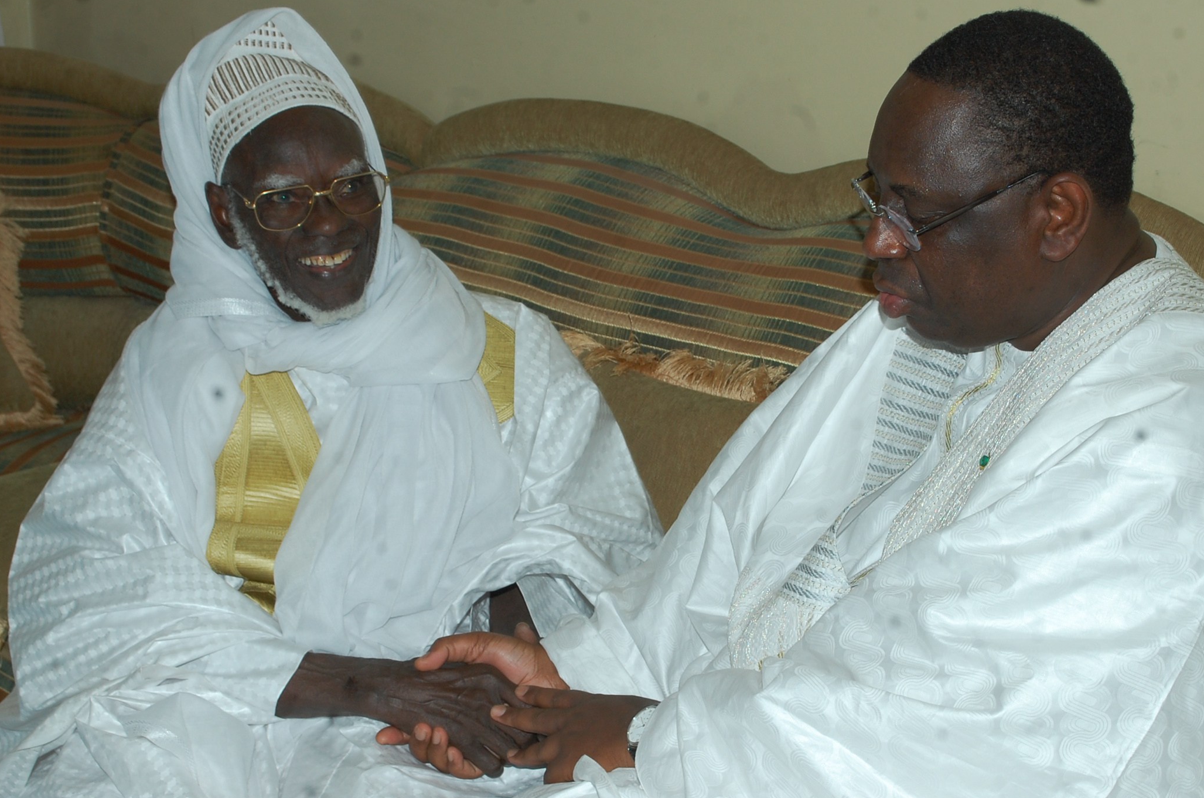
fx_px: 1869
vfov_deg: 24.1
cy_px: 380
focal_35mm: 56
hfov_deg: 35.7
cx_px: 658
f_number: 9
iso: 400
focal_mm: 34
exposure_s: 1/25
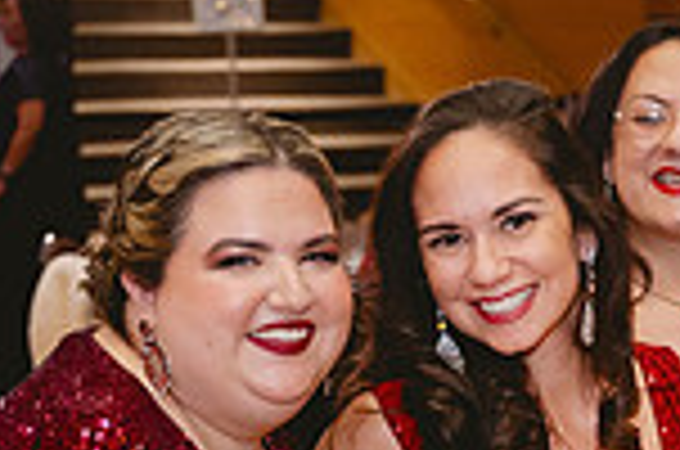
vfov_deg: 8.5
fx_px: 2978
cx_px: 1009
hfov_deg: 12.4
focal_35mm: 158
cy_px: 639
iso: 1600
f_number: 2.8
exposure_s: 1/125
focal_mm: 41
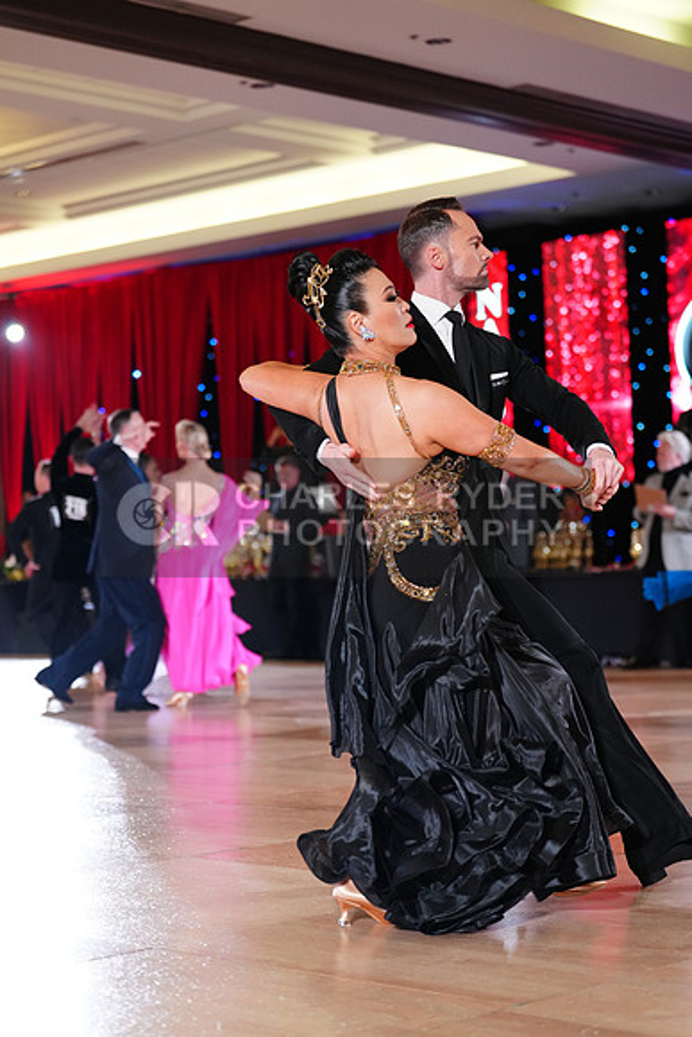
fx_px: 2017
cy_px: 518
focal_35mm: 70
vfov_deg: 28.8
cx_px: 346
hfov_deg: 19.5
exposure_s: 1/400
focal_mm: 70
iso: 2500
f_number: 2.8
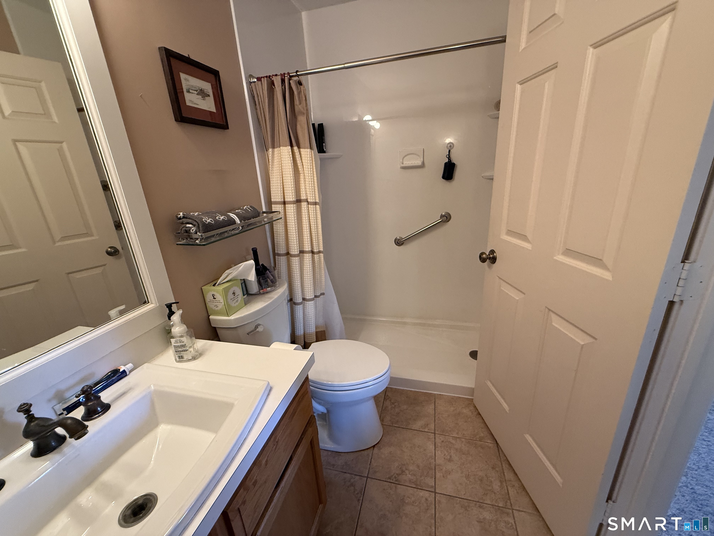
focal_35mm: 14
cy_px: 268
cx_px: 357
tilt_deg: -16.9
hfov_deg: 102.1
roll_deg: +4.1
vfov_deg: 85.7
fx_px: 289
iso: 320
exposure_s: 1/60
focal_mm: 2.22
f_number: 2.2
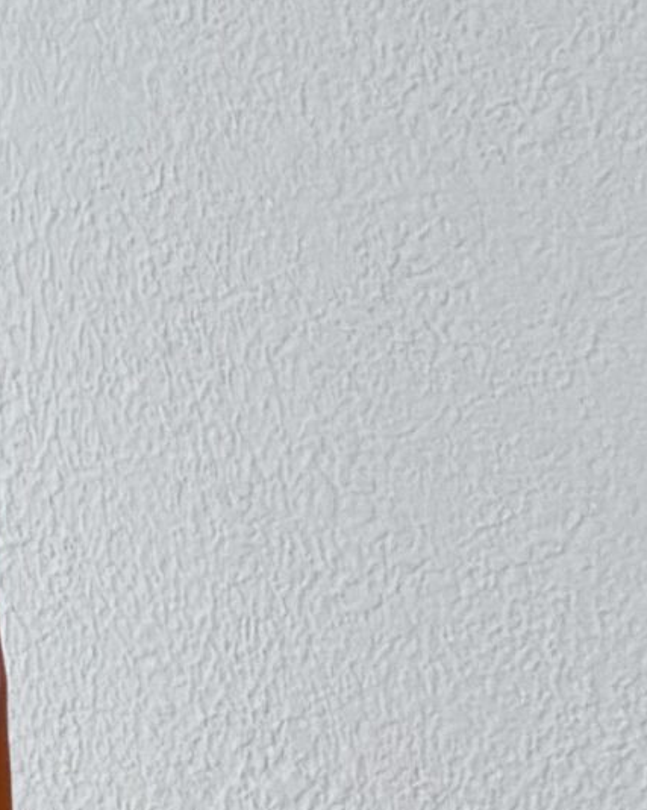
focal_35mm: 468
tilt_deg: -16.6
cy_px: -563
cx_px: -745
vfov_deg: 4.1
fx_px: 11205
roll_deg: -2.0
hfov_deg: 3.3
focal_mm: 16.89
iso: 160
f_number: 2.8
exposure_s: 1/100
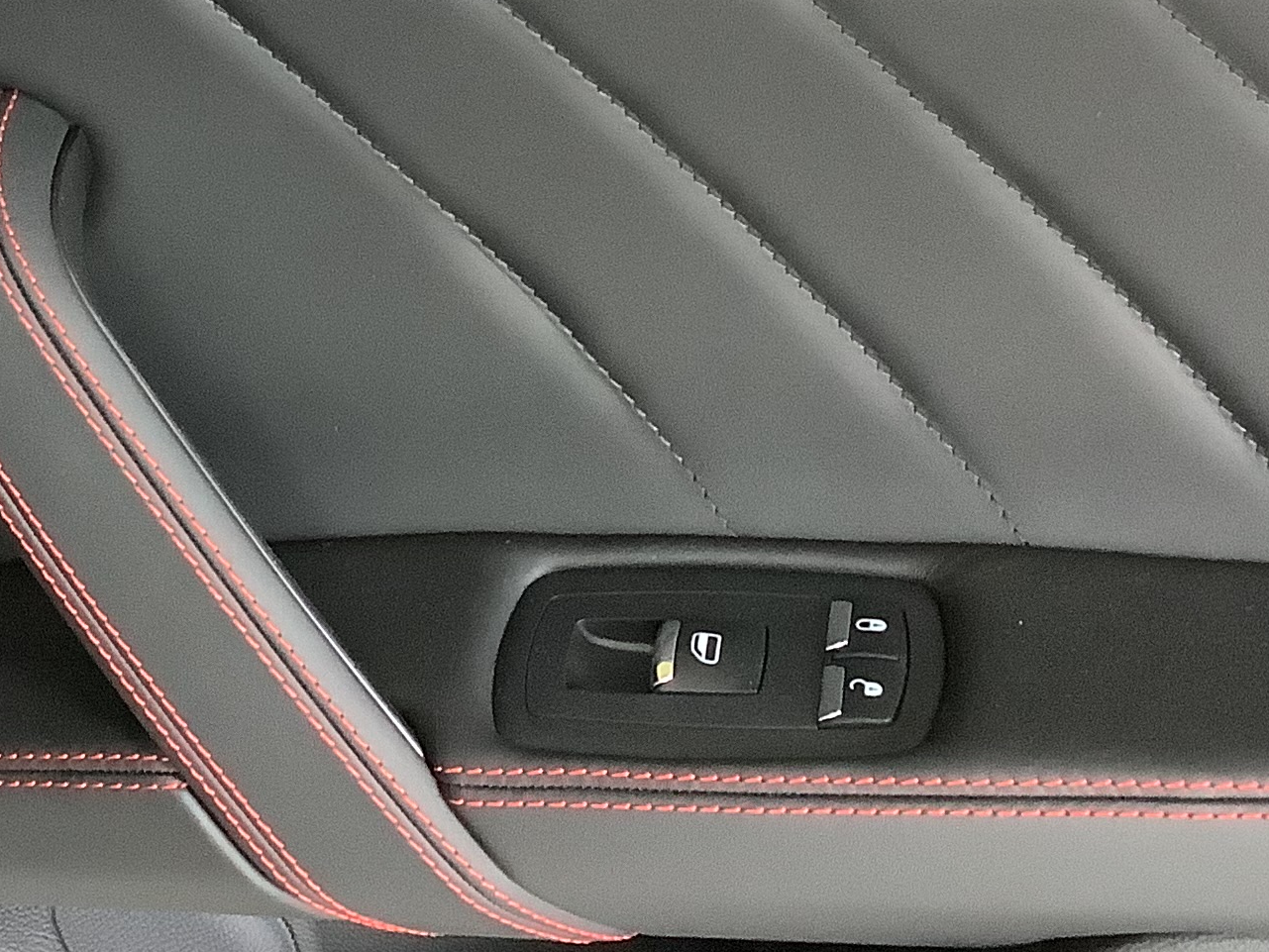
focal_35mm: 79
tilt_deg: -25.6
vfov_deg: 18.5
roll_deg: -2.2
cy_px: 185
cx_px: 187
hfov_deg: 24.2
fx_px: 2896
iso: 400
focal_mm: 3.3
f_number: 2.4
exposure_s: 1/30
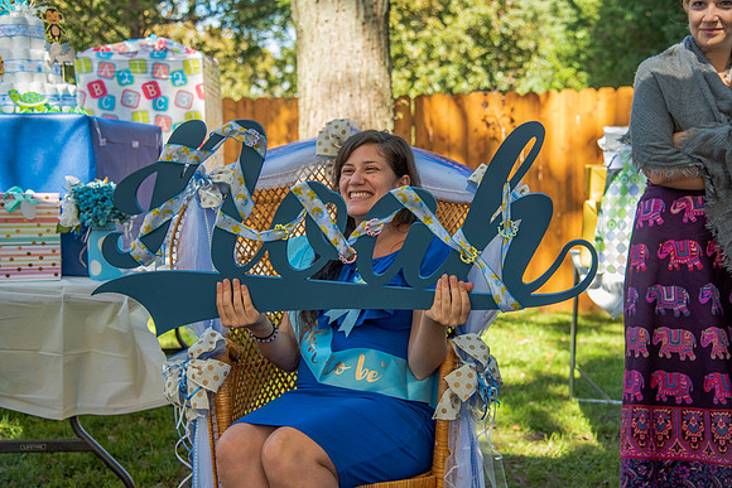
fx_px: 1017
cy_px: 244
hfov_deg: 39.6
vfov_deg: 27.0
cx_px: 366
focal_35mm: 50
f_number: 4
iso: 125
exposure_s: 1/160
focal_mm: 50
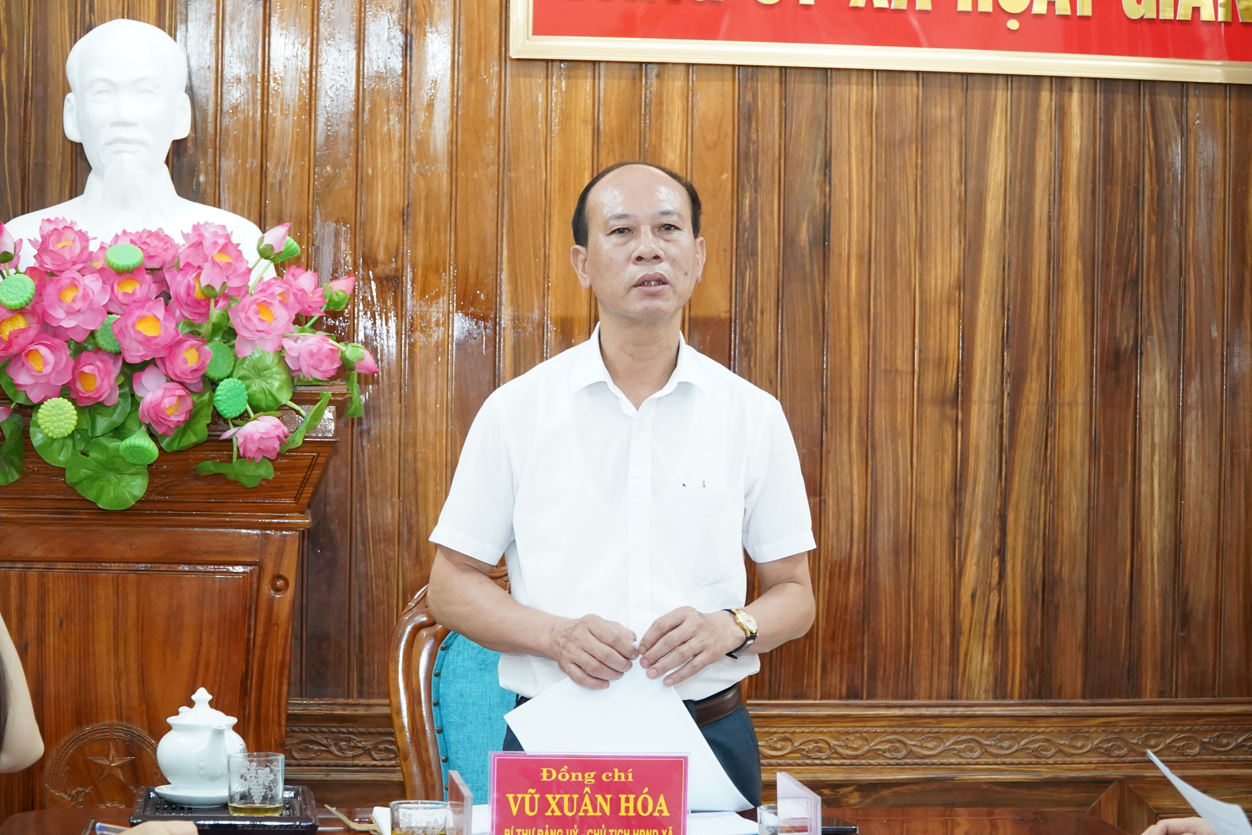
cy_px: 418
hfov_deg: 25.1
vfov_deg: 16.9
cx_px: 626
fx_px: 2817
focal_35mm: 81
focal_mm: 54
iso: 5000
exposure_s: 1/80
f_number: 7.1
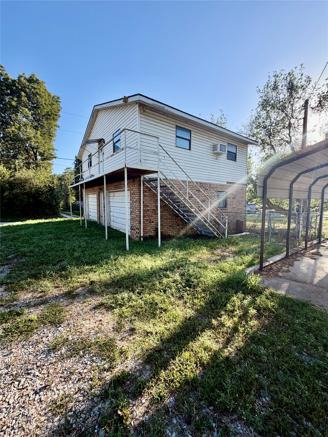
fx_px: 177
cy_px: 218
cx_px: 164
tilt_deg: -5.6
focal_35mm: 14
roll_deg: -0.2
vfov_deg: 102.1
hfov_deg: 85.7
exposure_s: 1/574
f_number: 2.2
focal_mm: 2.22
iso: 40
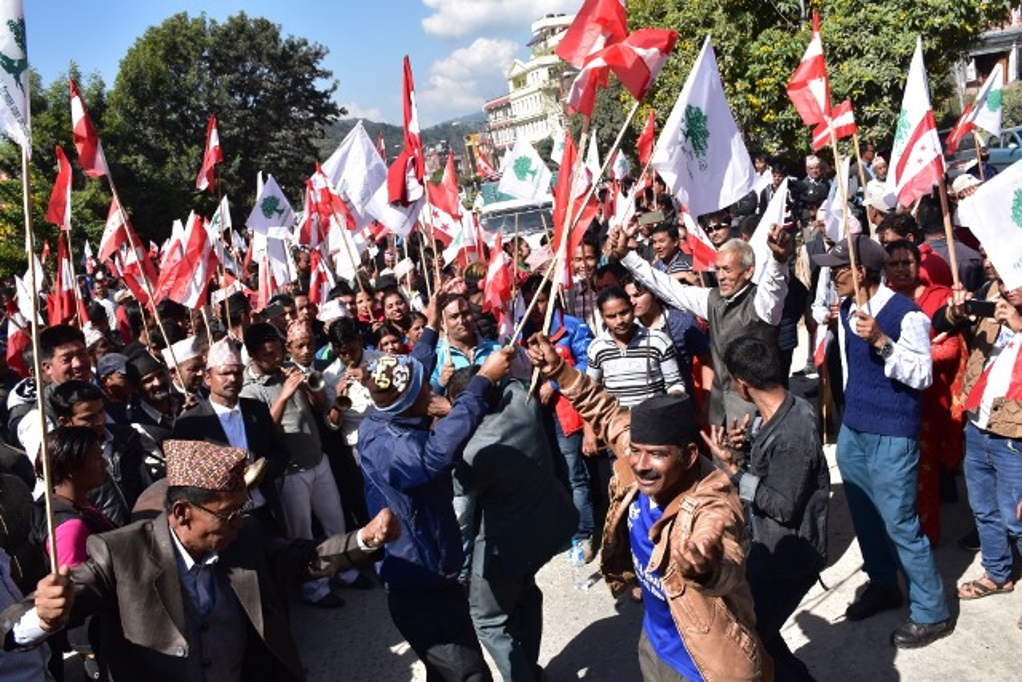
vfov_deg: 40.0
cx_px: 511
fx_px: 937
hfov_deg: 57.2
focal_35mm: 33
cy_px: 341
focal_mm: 22
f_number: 11
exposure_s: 1/400
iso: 400
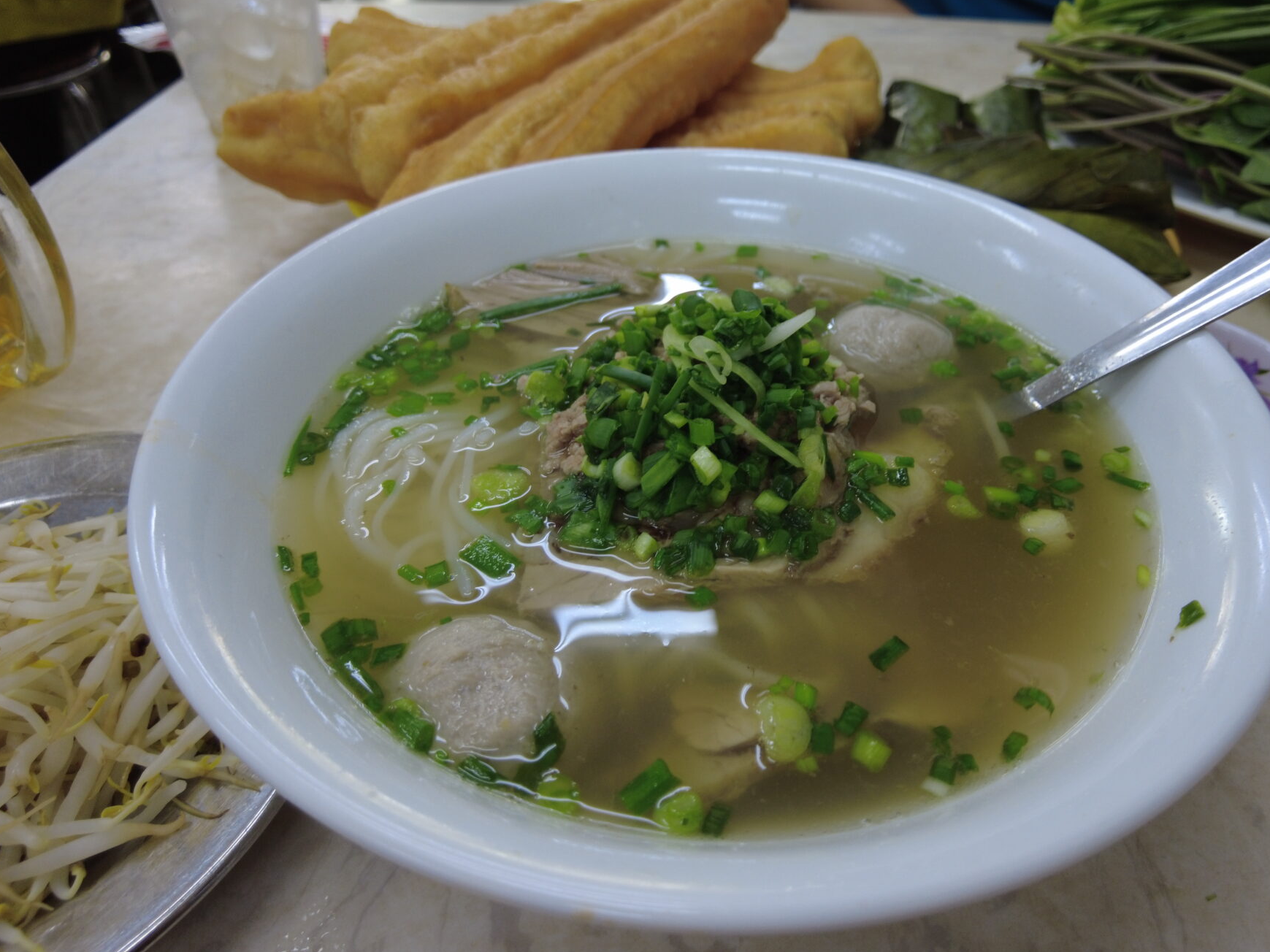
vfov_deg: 58.7
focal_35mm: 23
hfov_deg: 73.6
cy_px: 422
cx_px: 721
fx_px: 844
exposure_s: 1/15
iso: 100
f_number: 1.8
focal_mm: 4.4
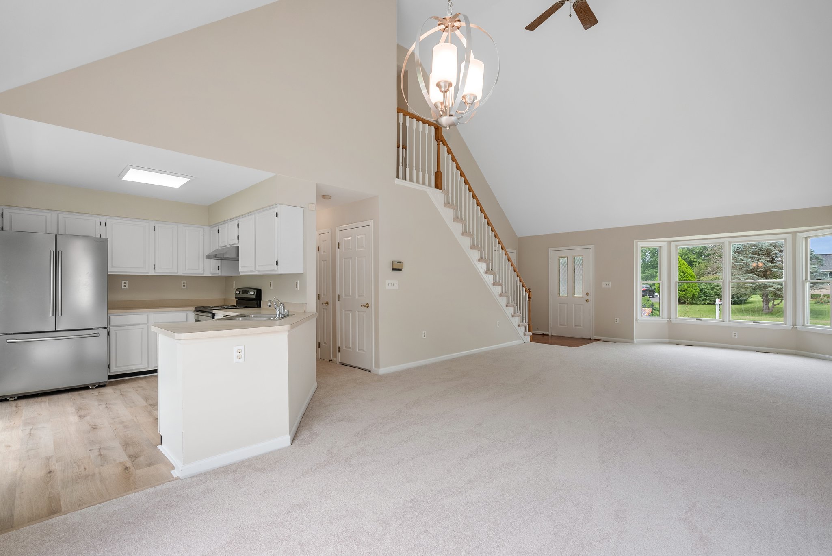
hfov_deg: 96.7
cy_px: 278
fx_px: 370
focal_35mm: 16
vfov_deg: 73.8
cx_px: 416
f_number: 8
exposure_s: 1/15
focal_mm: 16
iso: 250
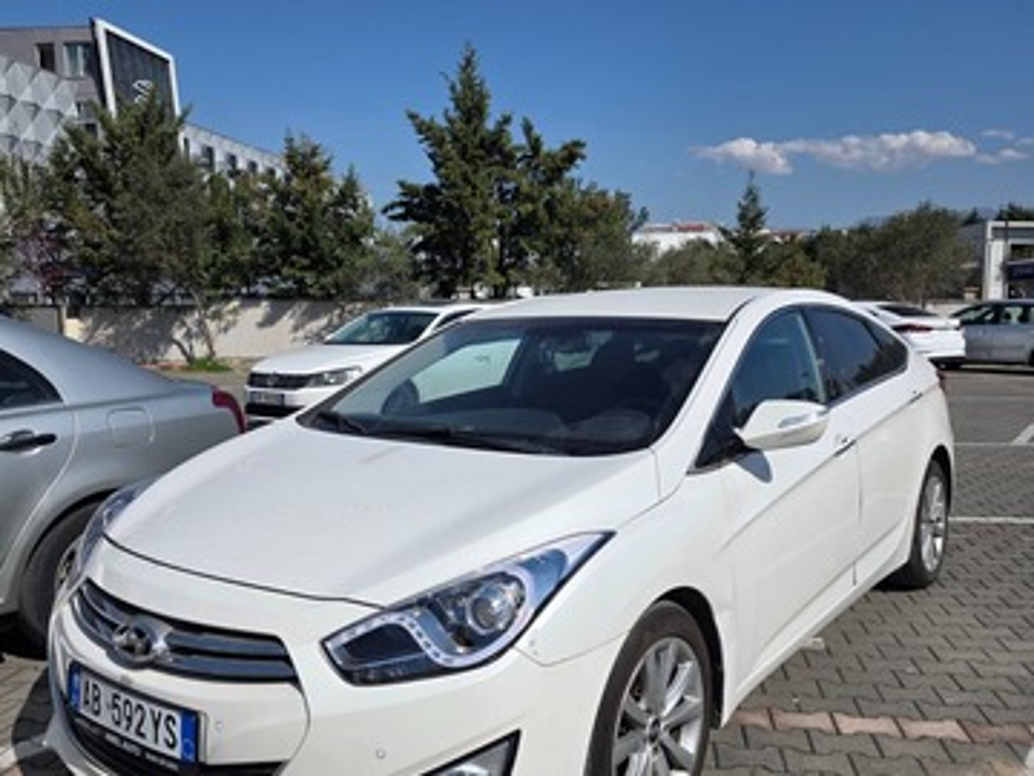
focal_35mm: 23
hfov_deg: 73.9
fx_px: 687
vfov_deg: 58.9
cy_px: 388
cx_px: 517
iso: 50
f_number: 1.7
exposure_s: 1/7944
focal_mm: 6.3
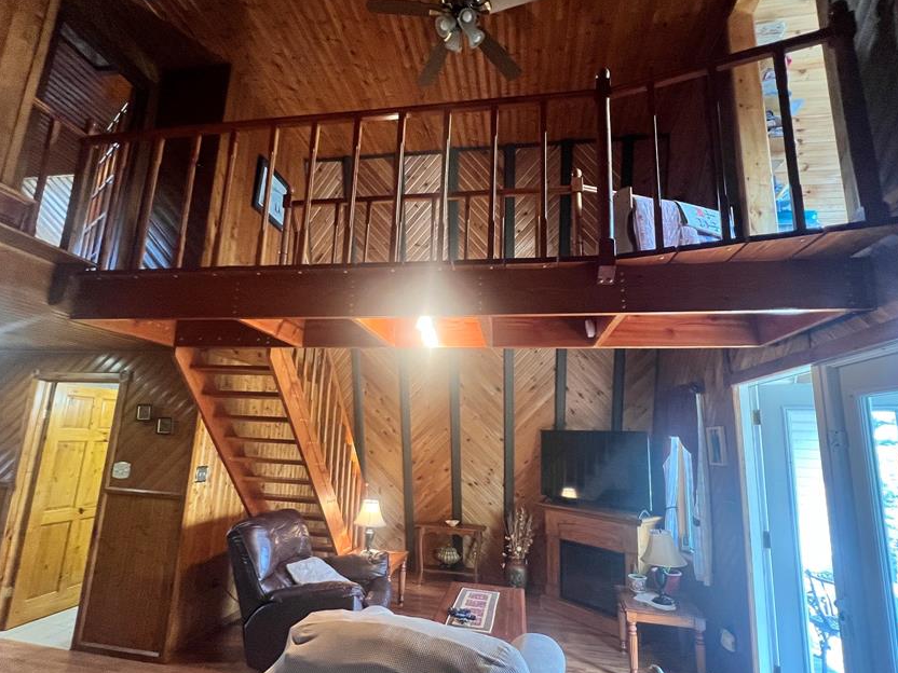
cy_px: 357
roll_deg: -2.3
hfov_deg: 94.5
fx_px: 415
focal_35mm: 16
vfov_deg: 78.0
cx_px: 447
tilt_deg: +11.6
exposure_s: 1/60
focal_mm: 1.57
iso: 400
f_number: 1.8
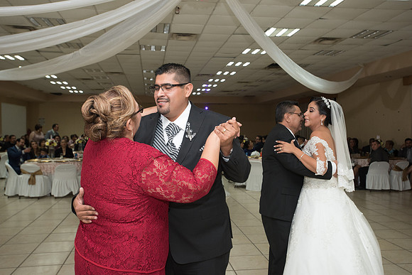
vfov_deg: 37.9
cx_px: 206
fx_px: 401
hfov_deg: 54.4
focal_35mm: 35
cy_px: 138
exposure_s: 1/100
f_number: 3.5
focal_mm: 35
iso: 1600
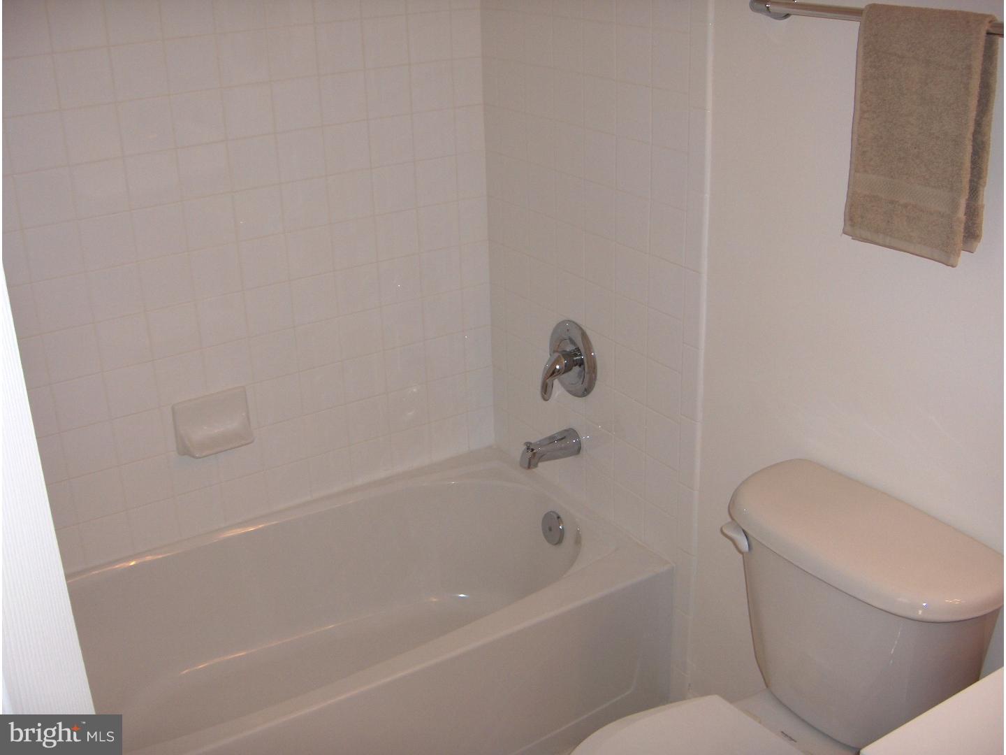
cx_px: 503
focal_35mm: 39
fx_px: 1133
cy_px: 378
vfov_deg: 36.8
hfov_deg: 47.9
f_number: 2.8
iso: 100
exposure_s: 1/60
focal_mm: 8
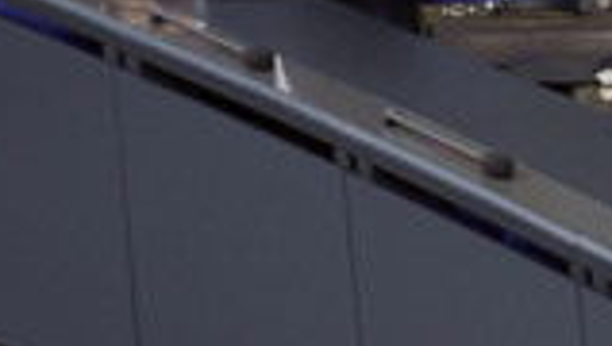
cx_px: 691
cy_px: -23
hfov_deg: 3.2
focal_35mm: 682
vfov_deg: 1.8
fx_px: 11084
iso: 8000
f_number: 5.6
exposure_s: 1/250
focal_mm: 230
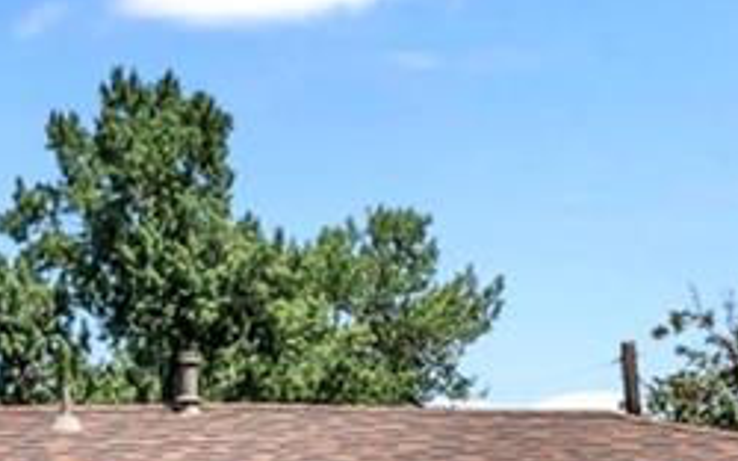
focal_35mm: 202
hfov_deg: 10.2
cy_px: 898
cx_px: -168
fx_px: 4061
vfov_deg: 6.3
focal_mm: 31
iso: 125
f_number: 9
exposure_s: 1/400
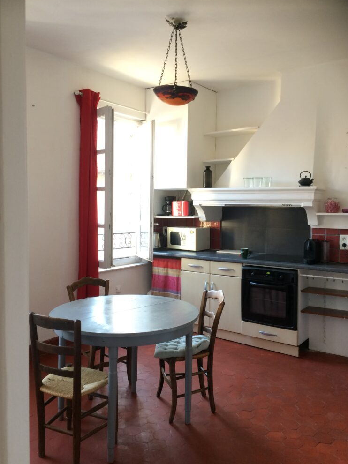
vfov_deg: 60.0
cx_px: 176
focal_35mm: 30
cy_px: 226
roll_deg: +0.7
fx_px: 402
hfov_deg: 46.8
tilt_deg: -5.0
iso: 100
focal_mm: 4.15
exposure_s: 1/33
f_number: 2.2
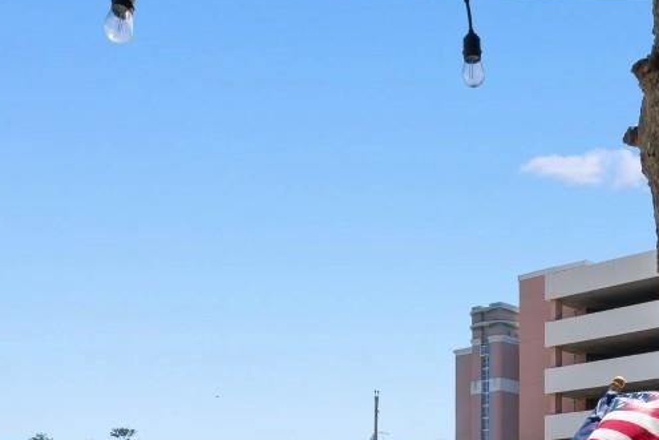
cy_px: 509
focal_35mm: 49
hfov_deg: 39.5
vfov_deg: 25.2
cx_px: 470
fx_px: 897
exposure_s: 1/200
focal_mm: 10
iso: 100
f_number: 7.1
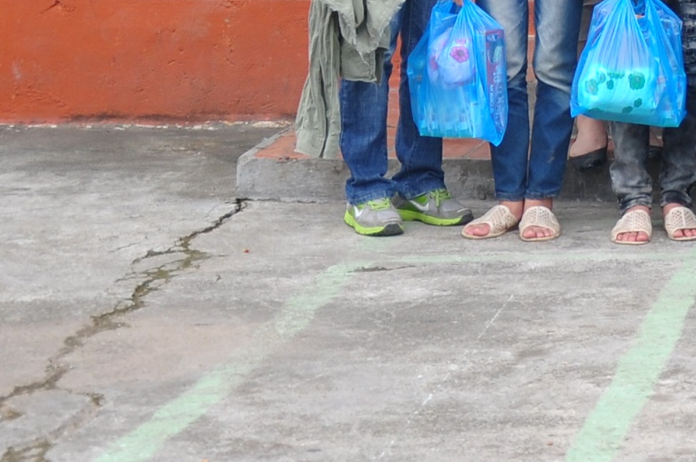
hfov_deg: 10.0
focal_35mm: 195
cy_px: -465
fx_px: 3765
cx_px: 1273
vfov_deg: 6.8
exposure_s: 1/320
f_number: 4.5
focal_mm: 30
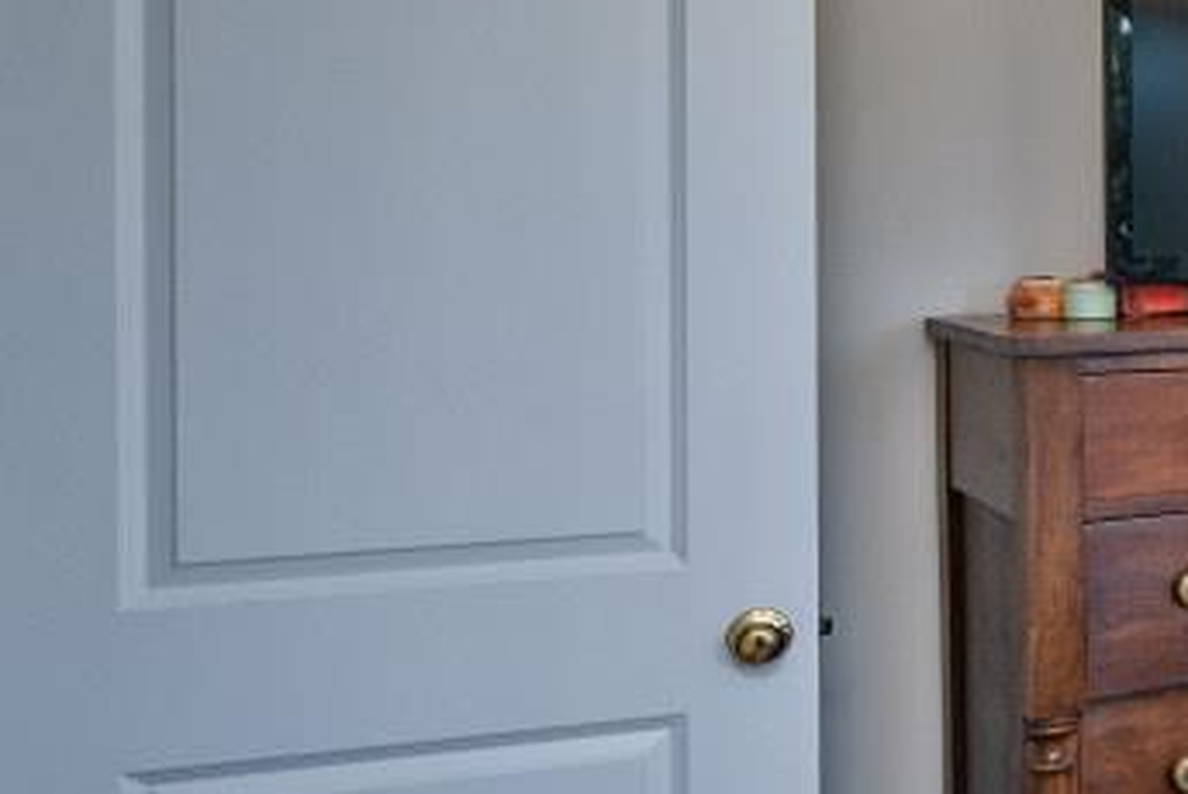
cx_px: 2093
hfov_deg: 21.9
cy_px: 180
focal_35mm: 61
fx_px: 2015
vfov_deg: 22.1
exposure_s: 1/125
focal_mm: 14
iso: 180
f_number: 5.6
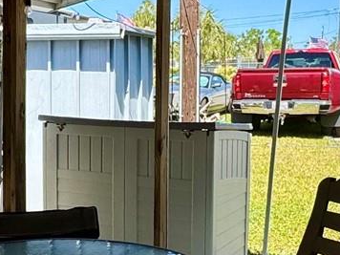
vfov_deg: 23.3
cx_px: 145
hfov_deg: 30.7
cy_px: 125
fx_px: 619
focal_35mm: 63
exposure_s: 1/675
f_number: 2.2
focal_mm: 2.22
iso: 40
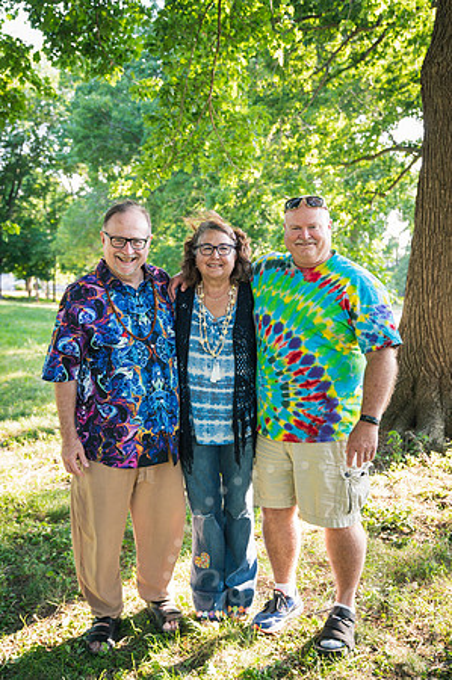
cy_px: 340
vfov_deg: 48.5
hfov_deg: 33.3
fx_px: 755
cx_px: 226
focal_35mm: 40
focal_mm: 40
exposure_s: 1/320
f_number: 3.5
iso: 800
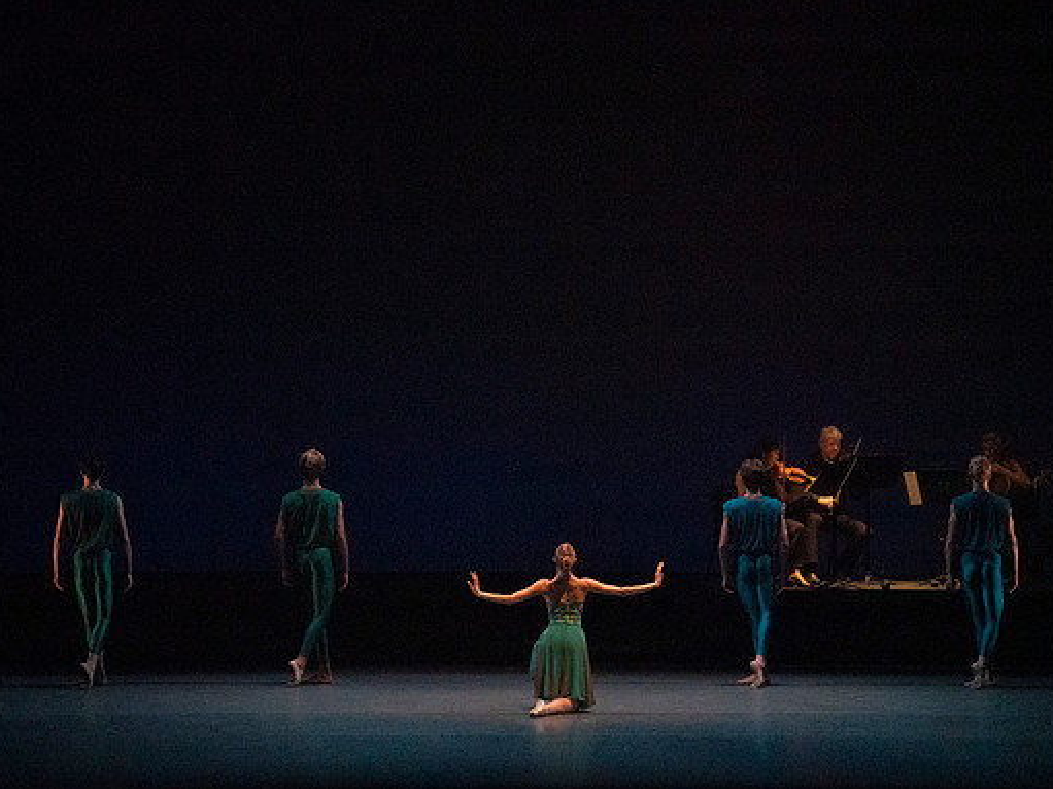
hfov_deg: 11.0
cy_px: 394
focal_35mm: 179
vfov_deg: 8.3
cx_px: 492
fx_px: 5444
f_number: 8
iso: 25600
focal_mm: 164
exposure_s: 1/400
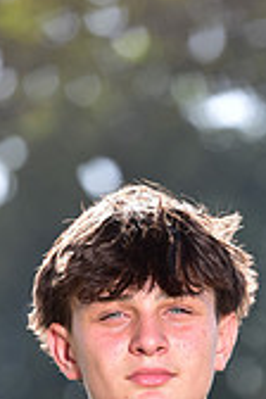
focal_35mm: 689
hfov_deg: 2.0
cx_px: 208
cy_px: 613
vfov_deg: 3.0
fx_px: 7636
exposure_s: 1/250
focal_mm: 200
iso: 100
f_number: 5
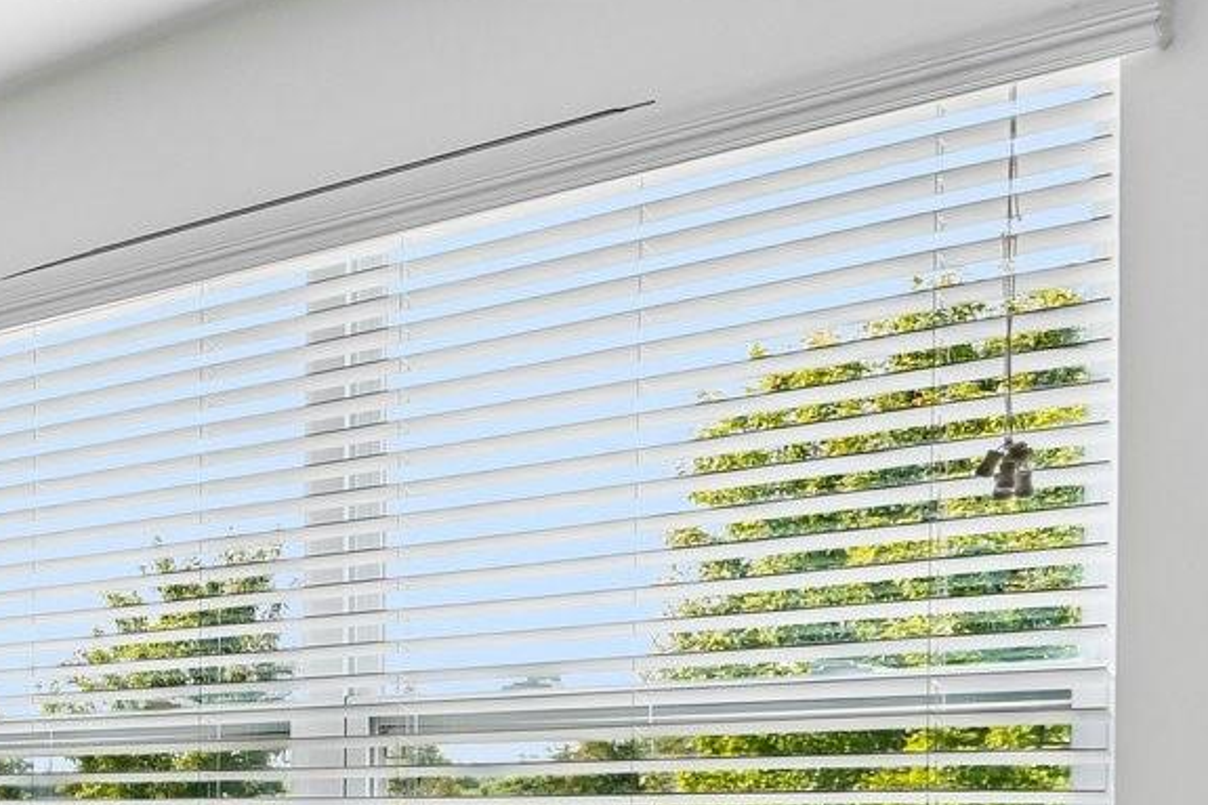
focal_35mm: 57
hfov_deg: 24.5
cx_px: -733
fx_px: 1912
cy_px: 814
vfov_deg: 22.8
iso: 400
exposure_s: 1/30
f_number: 8
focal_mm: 16
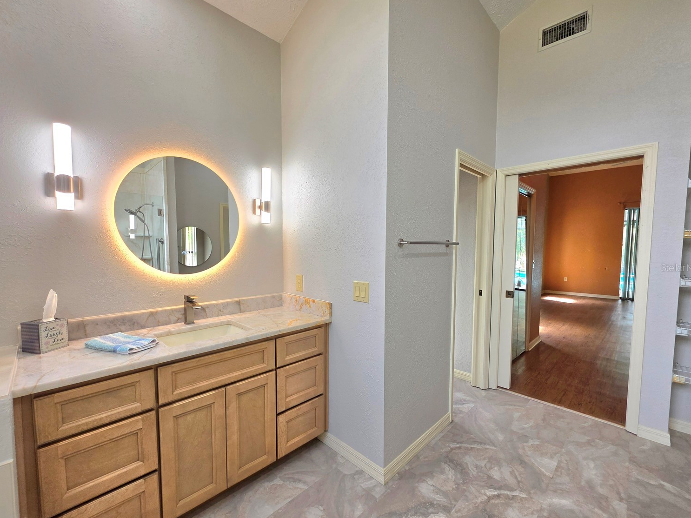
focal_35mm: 14
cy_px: 267
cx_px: 333
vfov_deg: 85.6
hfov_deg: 102.0
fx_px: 279
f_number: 1.9
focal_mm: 2.2
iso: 50
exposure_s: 1/120
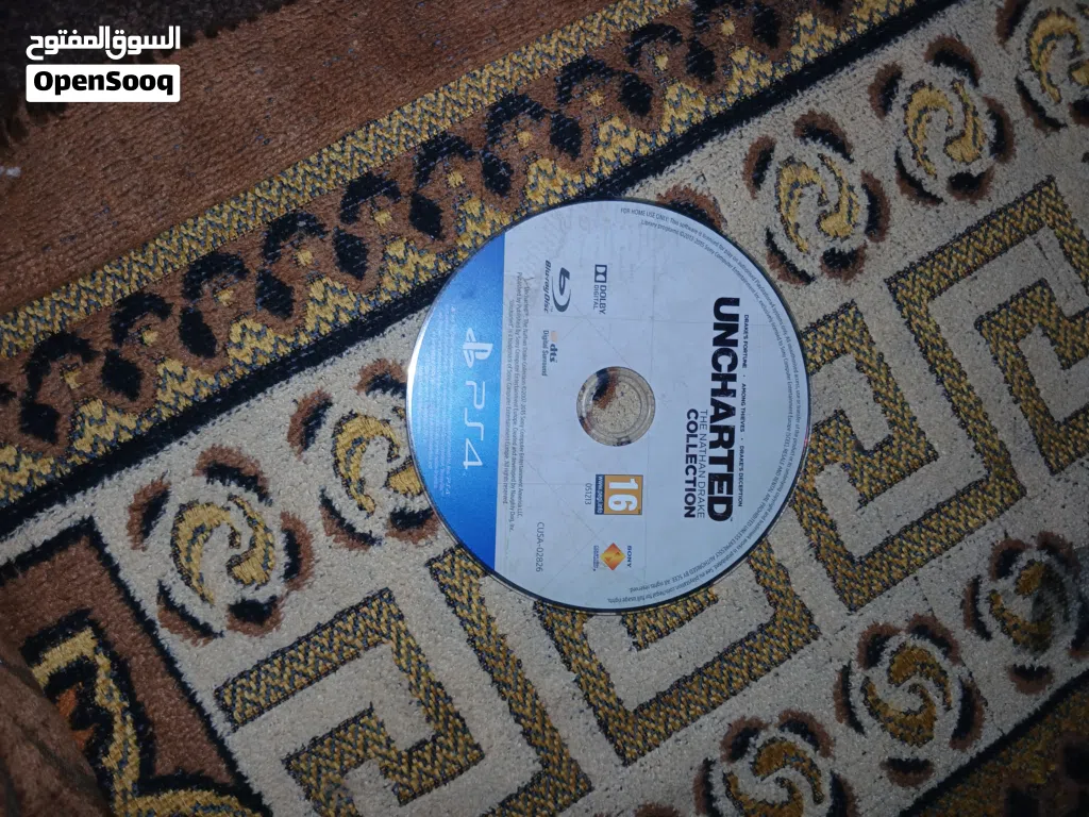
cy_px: 408
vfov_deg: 51.4
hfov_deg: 65.3
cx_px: 544
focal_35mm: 27
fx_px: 849
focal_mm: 3.98
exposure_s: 1/50
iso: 32
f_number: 1.8
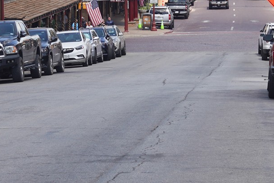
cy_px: -6
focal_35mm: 196
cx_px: 198
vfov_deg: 7.0
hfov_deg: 10.5
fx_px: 1492
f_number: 14
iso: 160
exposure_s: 1/100
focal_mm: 60
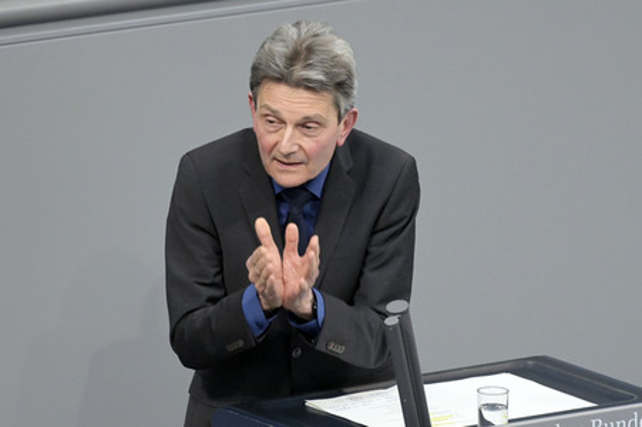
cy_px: 214
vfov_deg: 3.5
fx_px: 6950
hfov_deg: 5.3
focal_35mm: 390
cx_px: 321
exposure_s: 1/320
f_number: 5.6
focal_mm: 390
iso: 10000
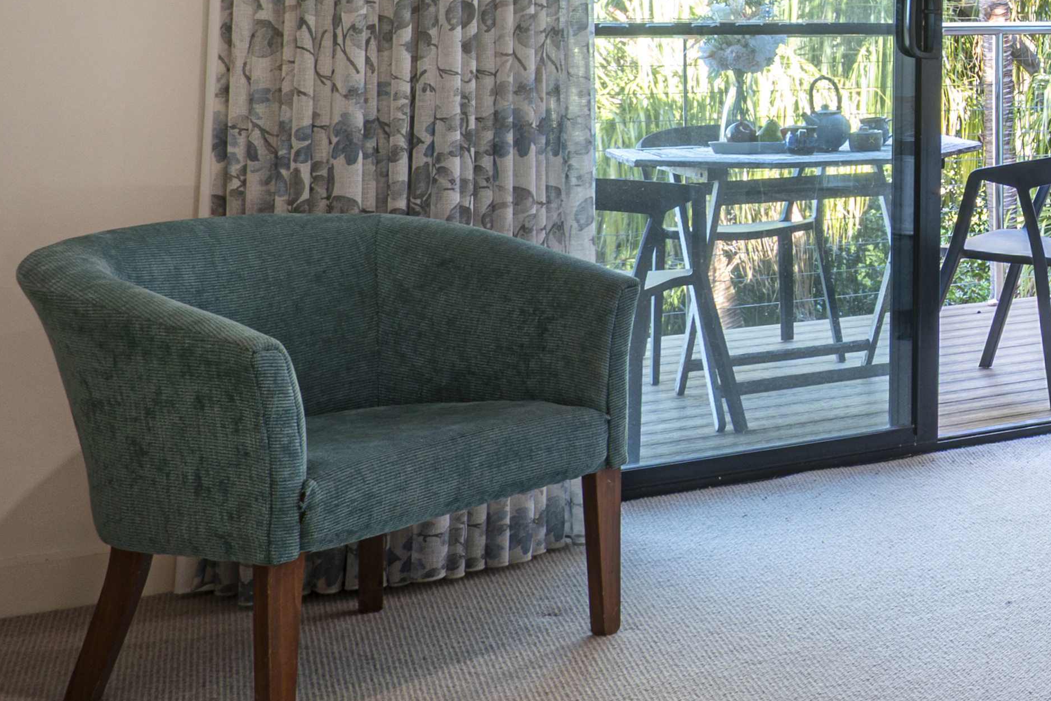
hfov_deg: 24.6
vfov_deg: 22.6
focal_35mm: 58
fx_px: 1694
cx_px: 1661
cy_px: 25
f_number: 10
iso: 100
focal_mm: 18
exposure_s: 1/1.67
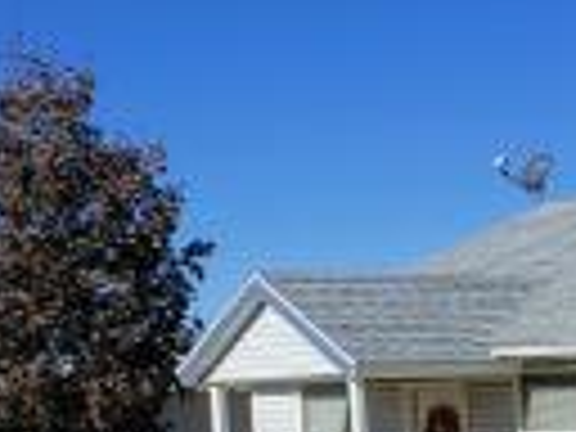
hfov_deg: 13.6
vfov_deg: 11.0
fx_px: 2163
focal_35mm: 130
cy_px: 608
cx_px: 1030
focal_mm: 4.3
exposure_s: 1/3010
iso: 50
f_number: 2.4
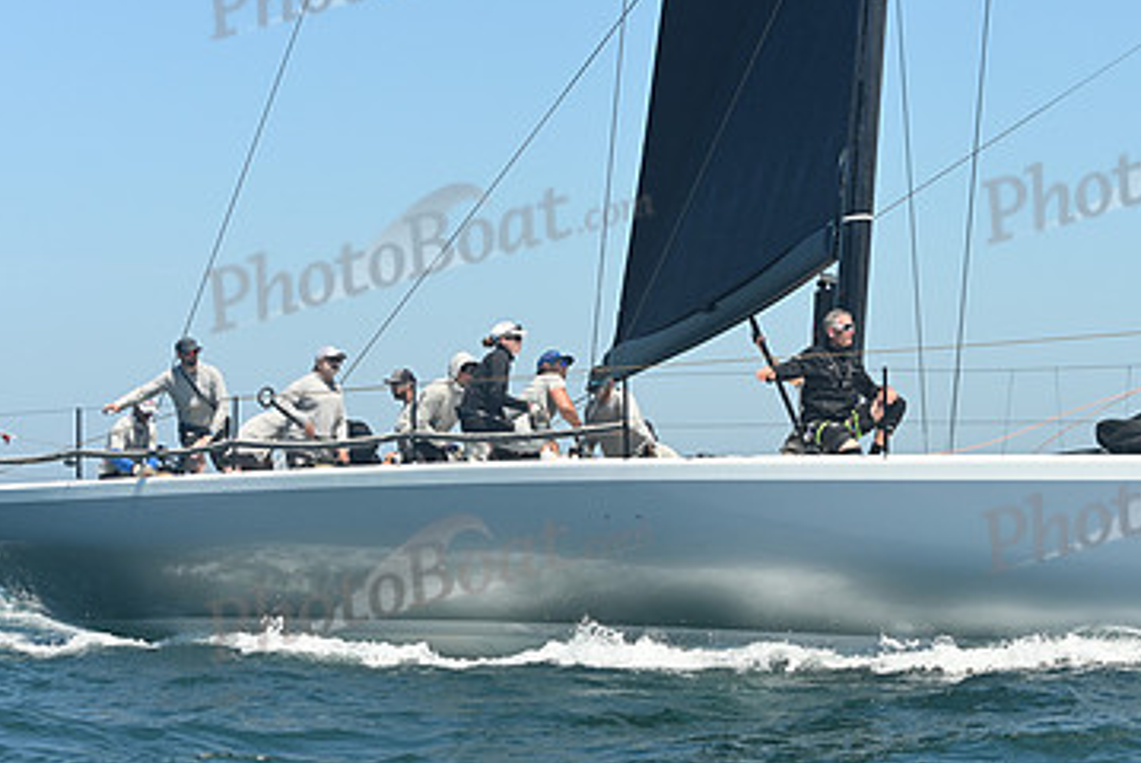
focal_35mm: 113
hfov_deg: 18.0
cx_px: 820
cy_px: 370
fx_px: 3584
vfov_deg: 12.1
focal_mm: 70
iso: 320
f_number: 6.3
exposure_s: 1/1250
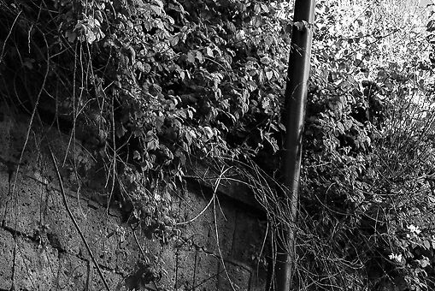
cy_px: 368
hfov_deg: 11.7
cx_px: 725
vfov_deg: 8.2
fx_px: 1995
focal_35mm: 165
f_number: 5.6
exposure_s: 1/400
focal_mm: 35
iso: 400
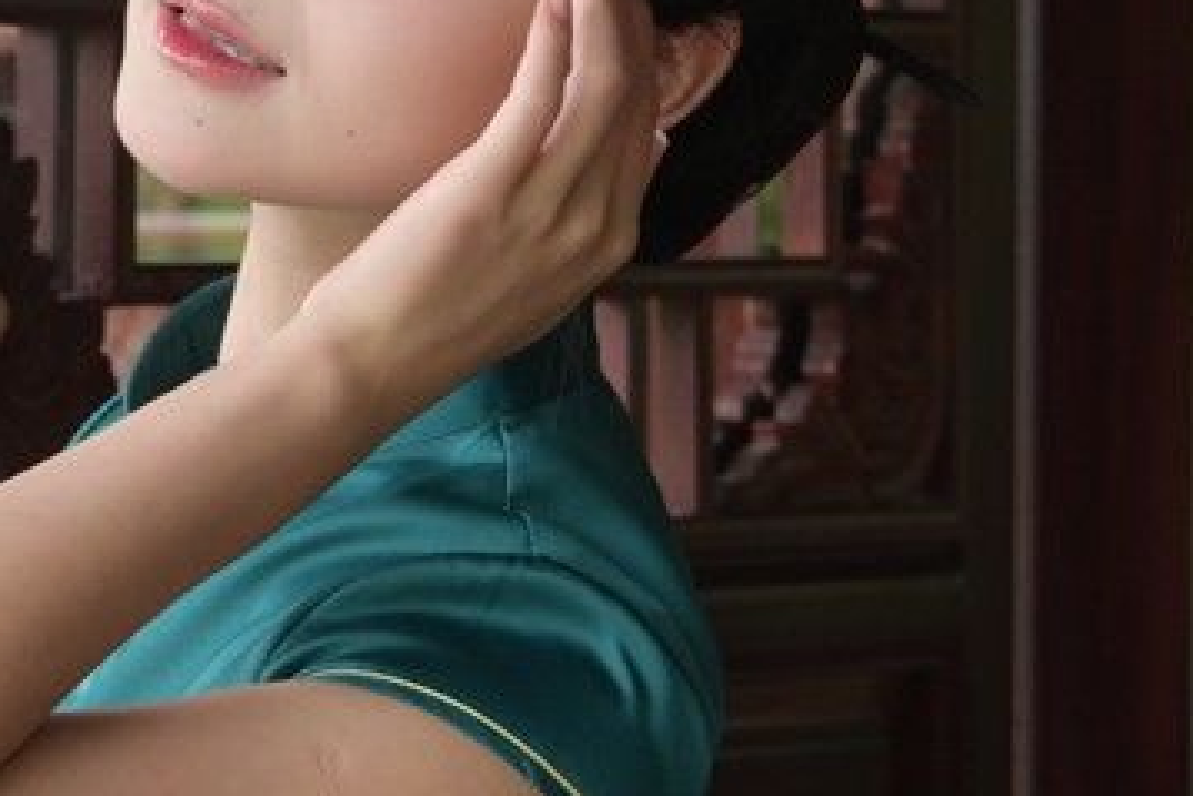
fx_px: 9879
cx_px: 77
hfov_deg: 6.9
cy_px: 503
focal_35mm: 298
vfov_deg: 4.6
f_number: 6.3
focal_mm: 89
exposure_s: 1/100
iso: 160
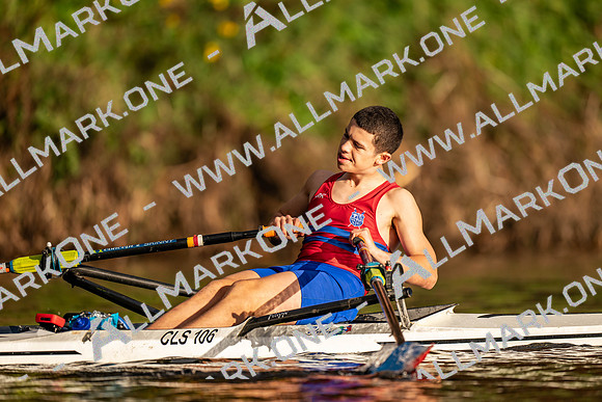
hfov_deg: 3.4
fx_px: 10035
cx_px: 301
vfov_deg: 2.3
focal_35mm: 600
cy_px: 201
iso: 180
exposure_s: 1/2500
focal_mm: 600
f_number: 4
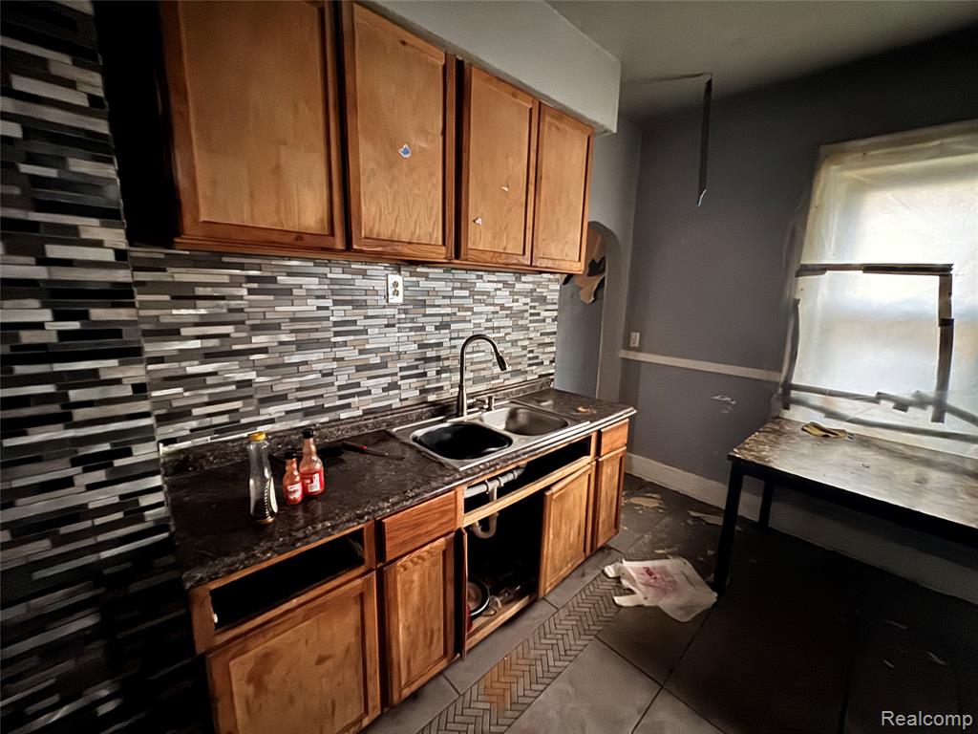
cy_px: 367
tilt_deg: -11.9
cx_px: 489
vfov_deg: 85.7
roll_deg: -0.8
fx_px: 396
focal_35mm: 14
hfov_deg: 102.1
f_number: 2.2
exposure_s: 1/8
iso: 1250
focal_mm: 2.22
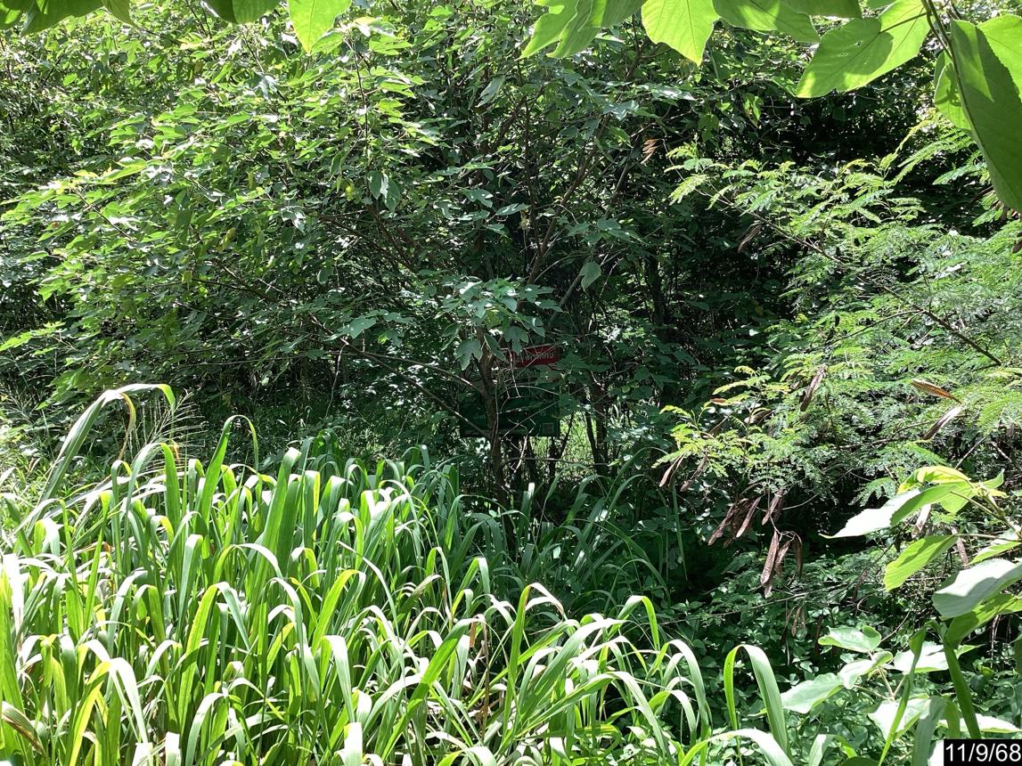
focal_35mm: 31
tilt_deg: -2.0
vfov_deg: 45.4
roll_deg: -2.3
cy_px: 383
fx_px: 915
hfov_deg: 58.4
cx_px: 511
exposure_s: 1/216
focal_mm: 3.3
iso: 25
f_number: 2.4
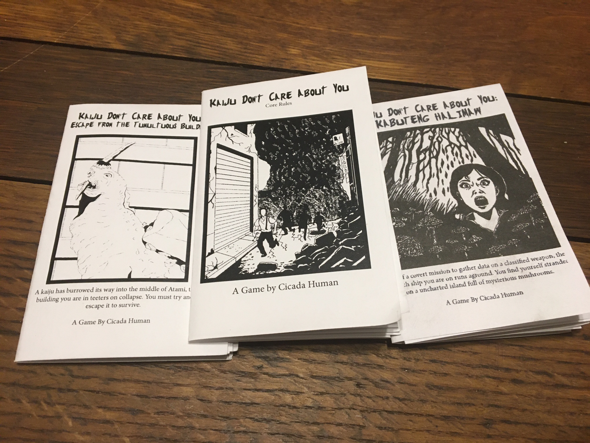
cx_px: 295
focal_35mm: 29
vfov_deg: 48.2
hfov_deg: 61.7
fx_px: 494
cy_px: 222
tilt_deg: -60.0
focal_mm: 4.15
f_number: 2.2
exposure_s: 1/30
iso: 125
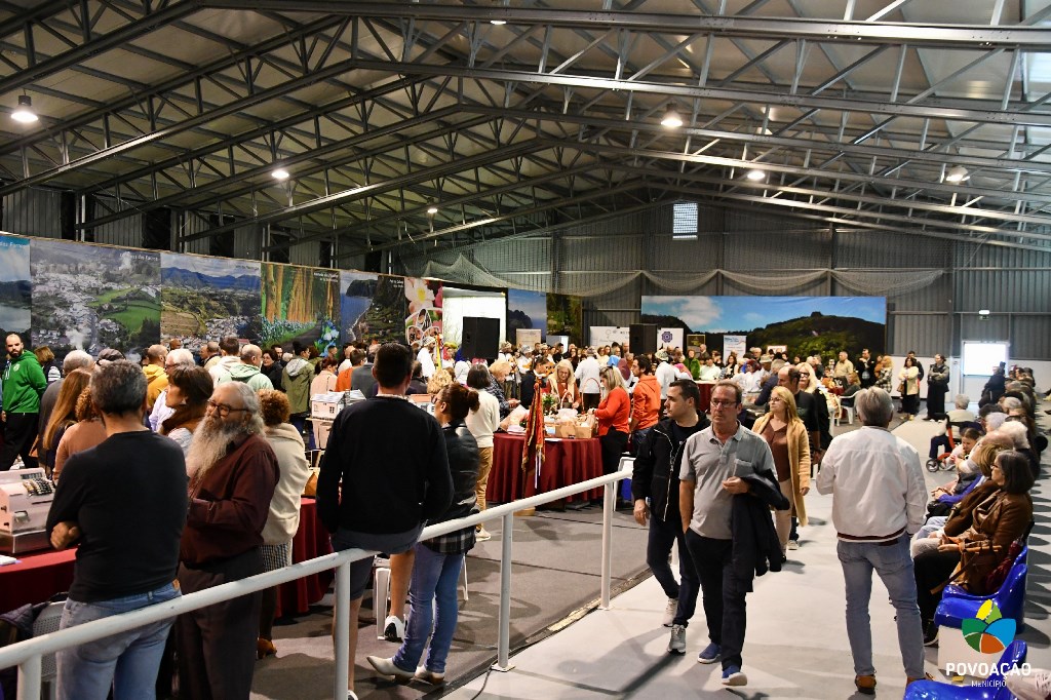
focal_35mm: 33
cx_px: 526
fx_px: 963
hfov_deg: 57.2
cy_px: 350
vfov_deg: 39.9
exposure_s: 1/80
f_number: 3.8
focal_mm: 22
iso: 3200
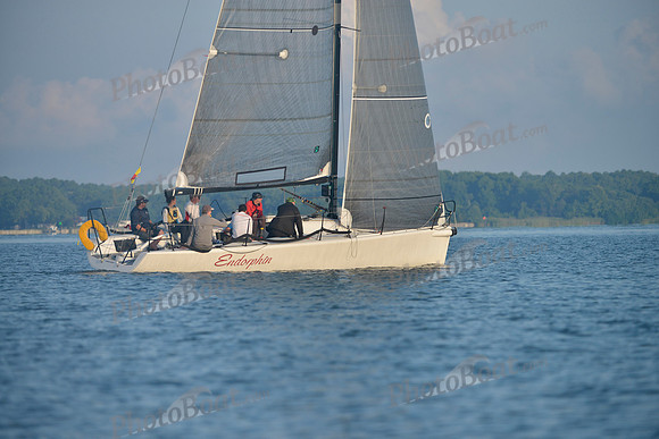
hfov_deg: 7.9
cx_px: 330
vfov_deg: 5.3
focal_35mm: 260
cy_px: 220
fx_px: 4760
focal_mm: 260
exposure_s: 1/2000
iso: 280
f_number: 4.5
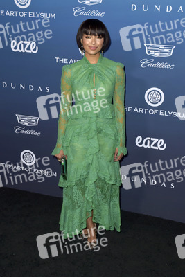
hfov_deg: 29.9
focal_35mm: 45
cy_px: 138
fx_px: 347
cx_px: 92
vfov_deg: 43.6
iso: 250
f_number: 5.6
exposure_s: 1/250
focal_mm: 45
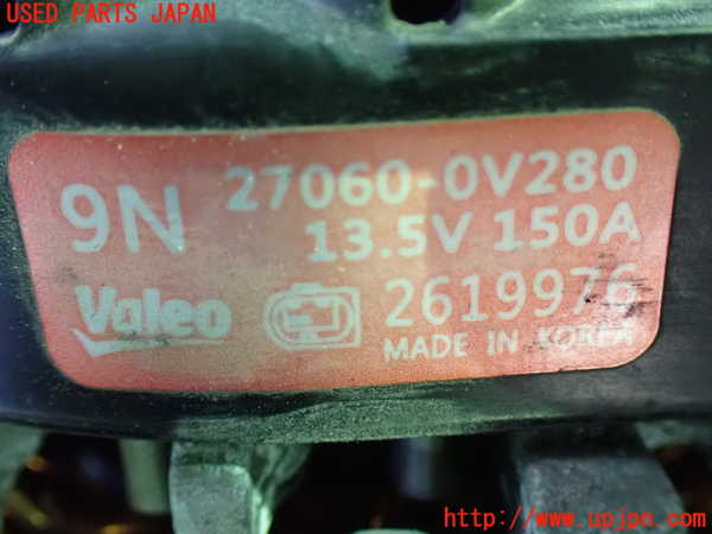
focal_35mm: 44
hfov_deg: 42.9
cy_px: 267
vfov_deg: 32.9
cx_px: 356
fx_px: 905
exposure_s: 1/30
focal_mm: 7.84
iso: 1600
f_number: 2.9
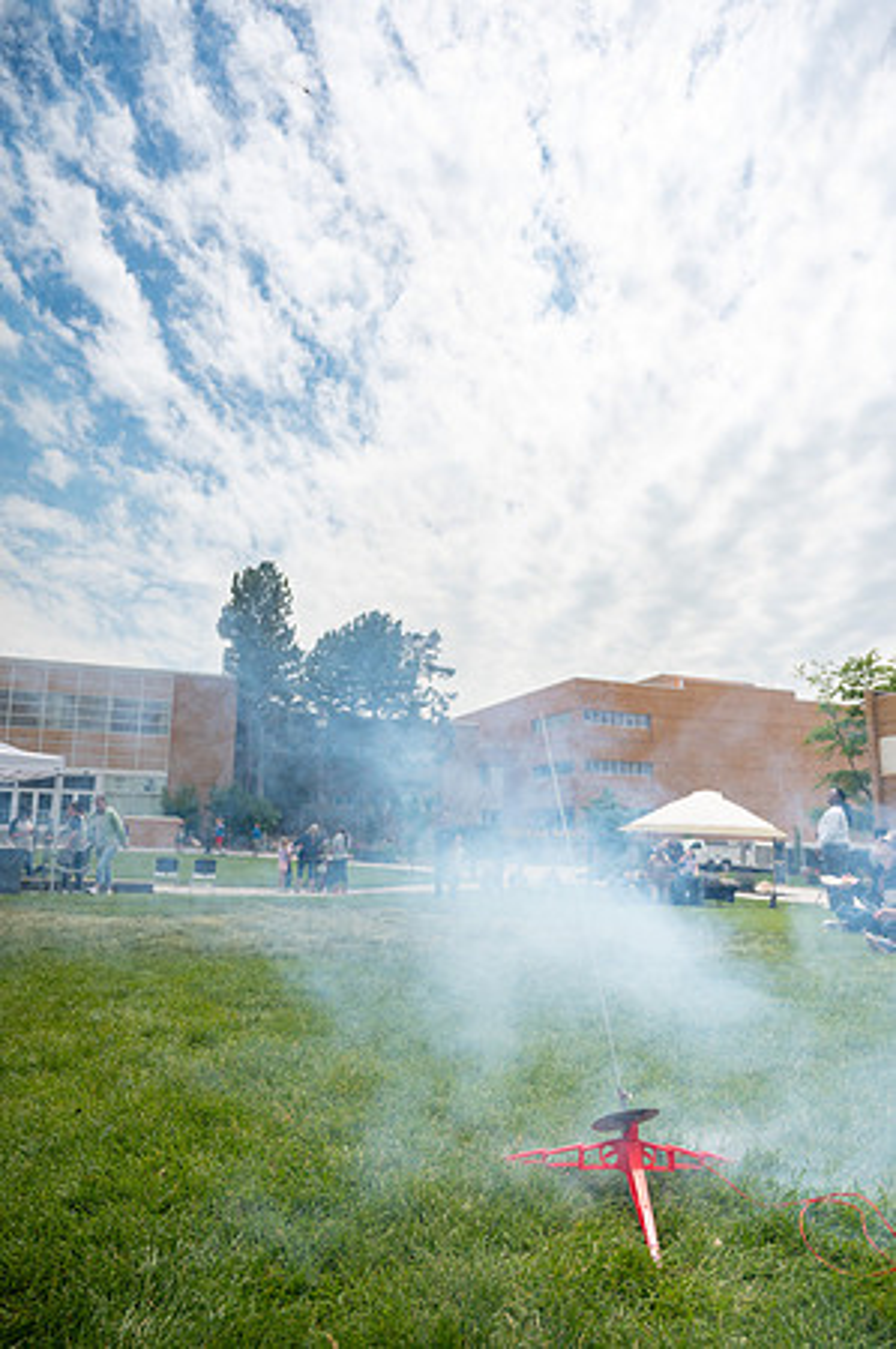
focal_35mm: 24
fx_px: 898
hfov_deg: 53.0
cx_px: 448
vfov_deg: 73.8
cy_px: 674
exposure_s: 1/5000
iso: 250
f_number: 4
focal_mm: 24
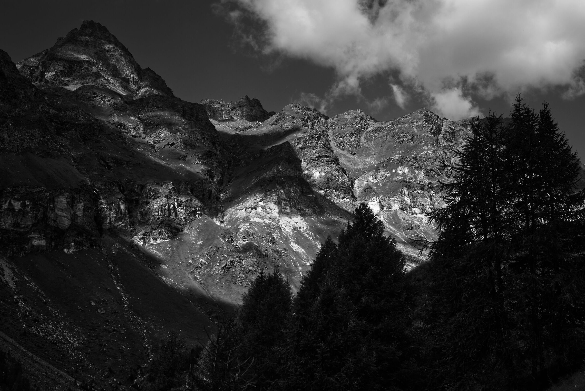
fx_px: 781
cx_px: 292
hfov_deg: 41.1
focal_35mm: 48
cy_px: 196
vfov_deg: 28.1
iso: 100
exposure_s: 1/500
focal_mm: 48
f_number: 9
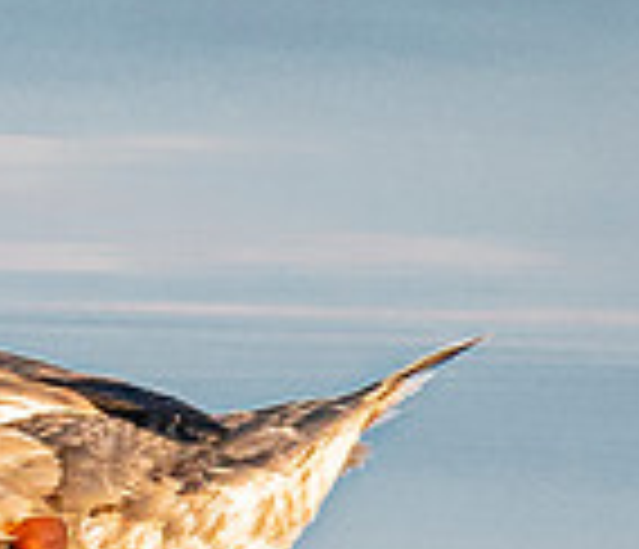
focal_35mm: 3979
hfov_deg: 0.5
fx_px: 77470
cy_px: -352
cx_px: -930
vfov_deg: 0.4
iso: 500
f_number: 5.6
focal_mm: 300
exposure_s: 1/2000
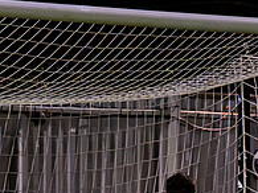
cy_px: 350
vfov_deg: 1.8
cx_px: -36
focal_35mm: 835
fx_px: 6220
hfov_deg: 2.4
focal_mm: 120
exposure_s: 1/1250
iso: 6400
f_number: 2.8
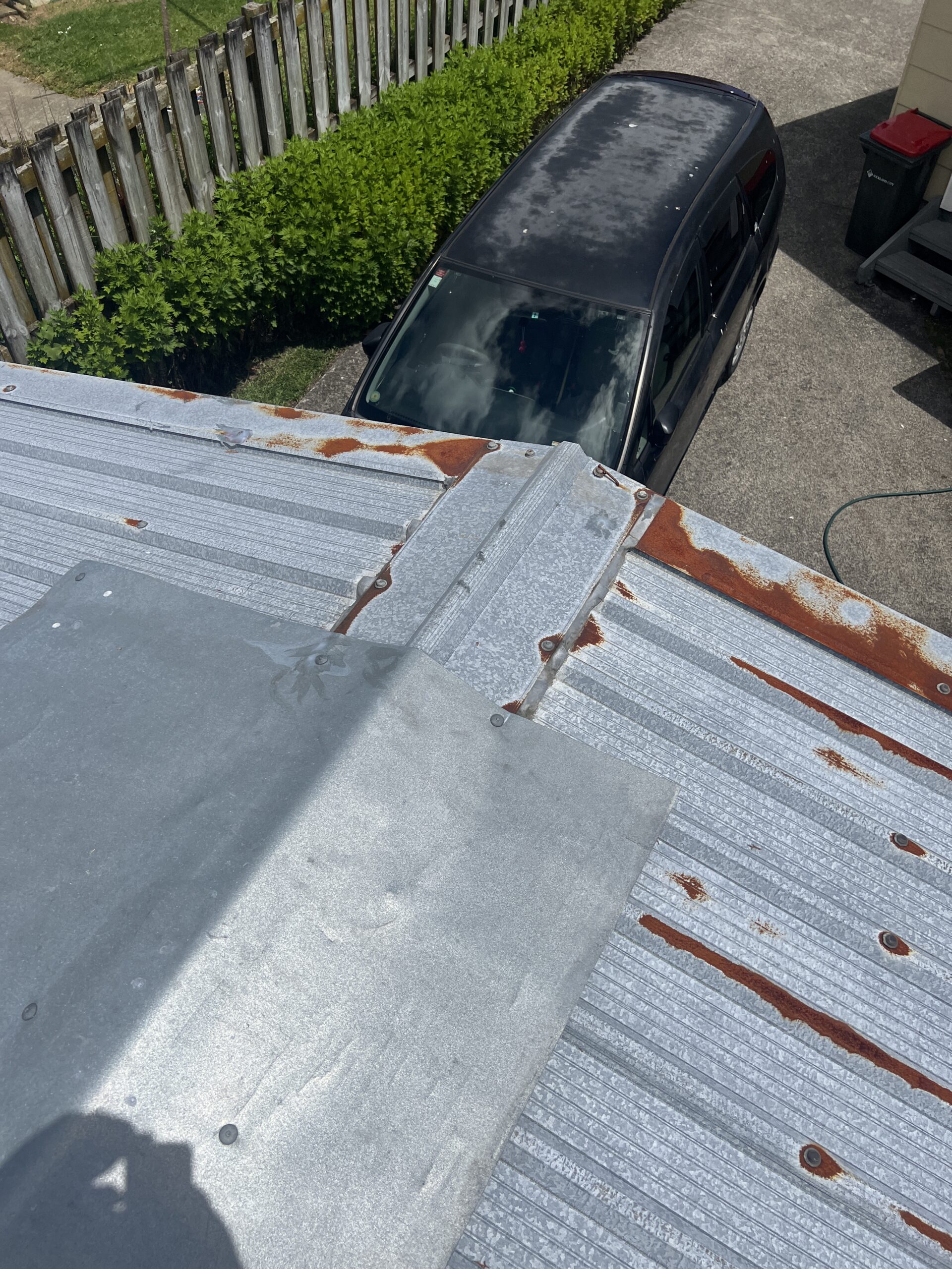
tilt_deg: -49.6
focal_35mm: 26
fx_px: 953
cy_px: 634
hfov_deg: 53.1
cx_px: 476
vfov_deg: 67.3
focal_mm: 5.7
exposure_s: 1/12658
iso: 50
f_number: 1.5
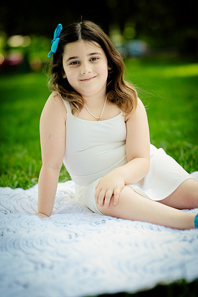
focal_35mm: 85
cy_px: 148
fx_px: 701
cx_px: 99
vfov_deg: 23.9
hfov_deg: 16.1
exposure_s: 1/200
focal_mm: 85
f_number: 2.2
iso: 50
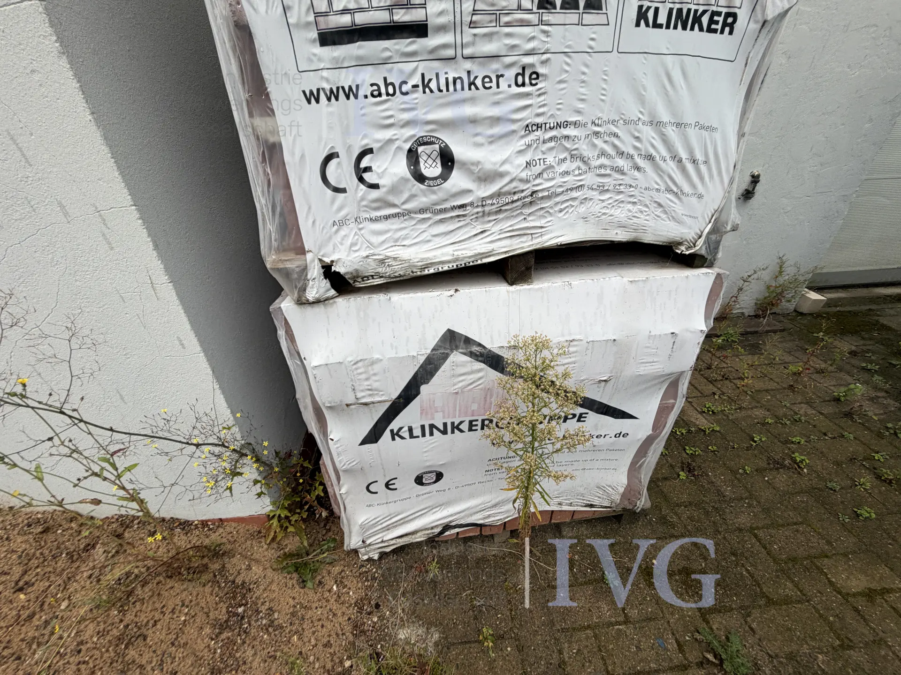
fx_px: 364
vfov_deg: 85.7
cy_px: 338
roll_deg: +2.2
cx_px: 450
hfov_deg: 102.1
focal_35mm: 14
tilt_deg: -30.5
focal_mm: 2.22
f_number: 2.2
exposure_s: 1/187
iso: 40
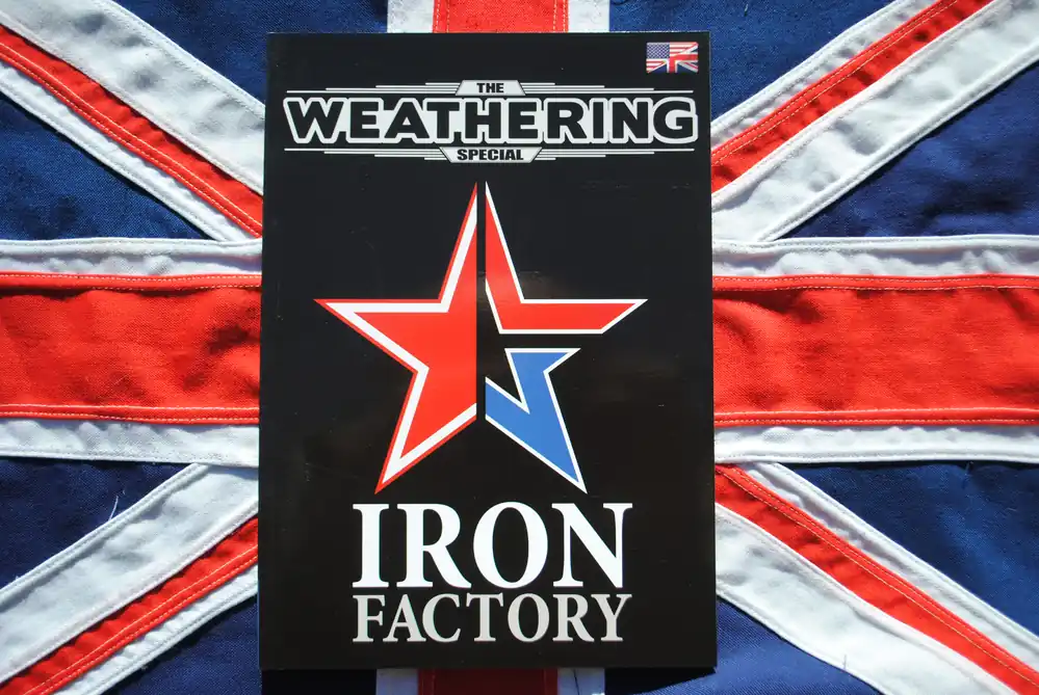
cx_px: 520
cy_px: 348
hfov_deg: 53.1
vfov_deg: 37.0
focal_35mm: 36
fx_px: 1040
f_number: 5.6
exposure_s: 1/640
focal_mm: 24
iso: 100
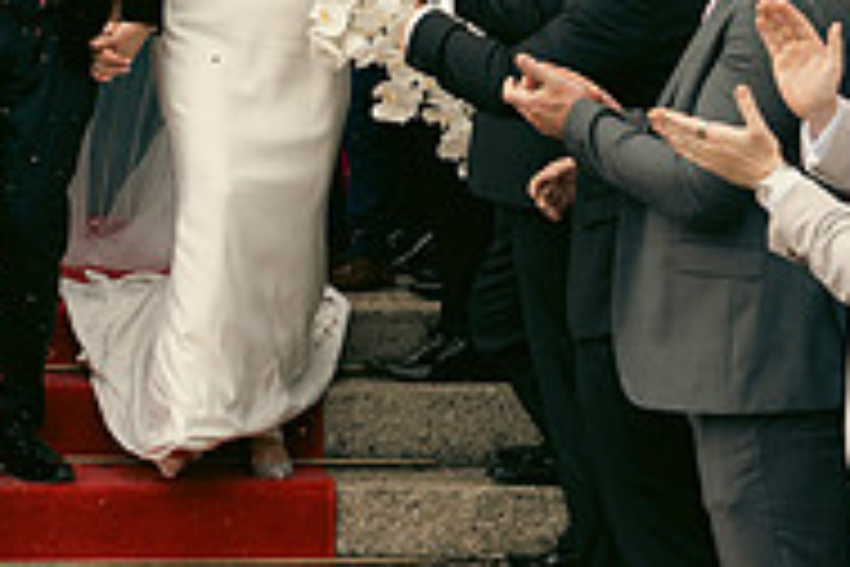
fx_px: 3990
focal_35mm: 169
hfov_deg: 12.1
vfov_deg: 8.1
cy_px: 110
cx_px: 234
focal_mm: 55
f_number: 3.5
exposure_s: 1/640
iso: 125
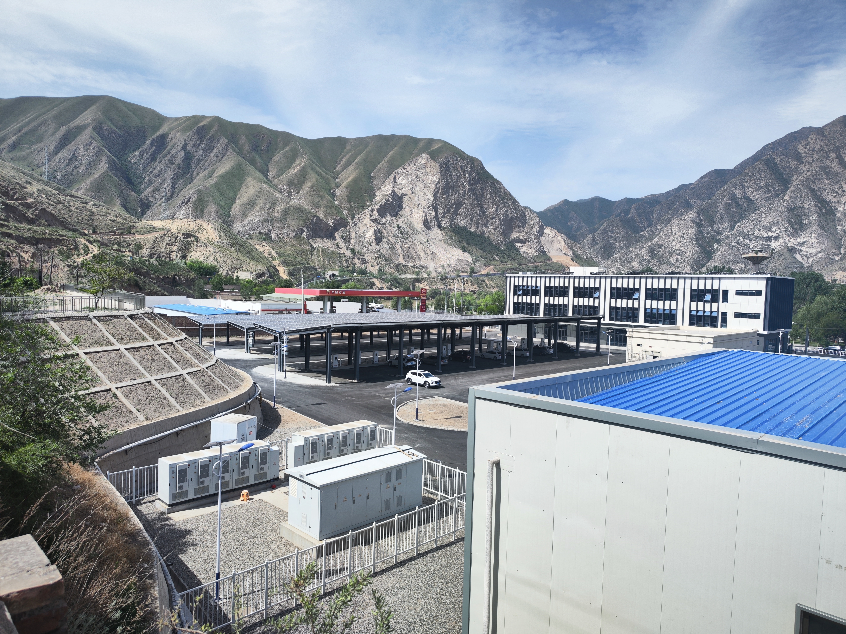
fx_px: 587
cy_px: 317
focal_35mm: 24
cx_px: 423
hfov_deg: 71.6
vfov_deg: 56.8
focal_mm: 6.92
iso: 50
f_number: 1.9
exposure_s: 1/2723
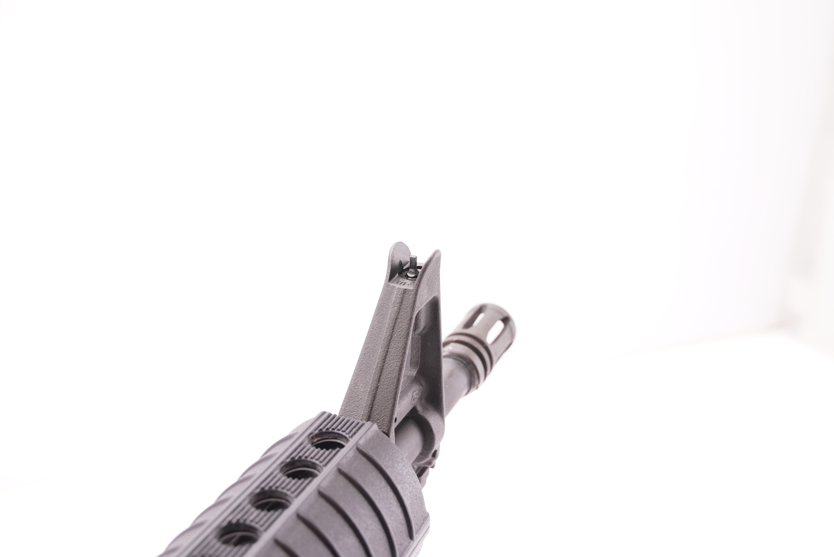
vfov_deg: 24.4
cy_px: 278
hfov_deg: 35.9
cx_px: 417
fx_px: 1286
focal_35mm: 56
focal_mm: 37
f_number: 5.6
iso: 1000
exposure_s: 1/125
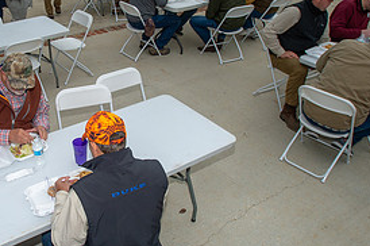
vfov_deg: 36.8
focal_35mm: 36
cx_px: 89
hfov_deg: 50.8
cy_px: 112
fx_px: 370
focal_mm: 17
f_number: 4.5
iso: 200
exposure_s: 1/1600
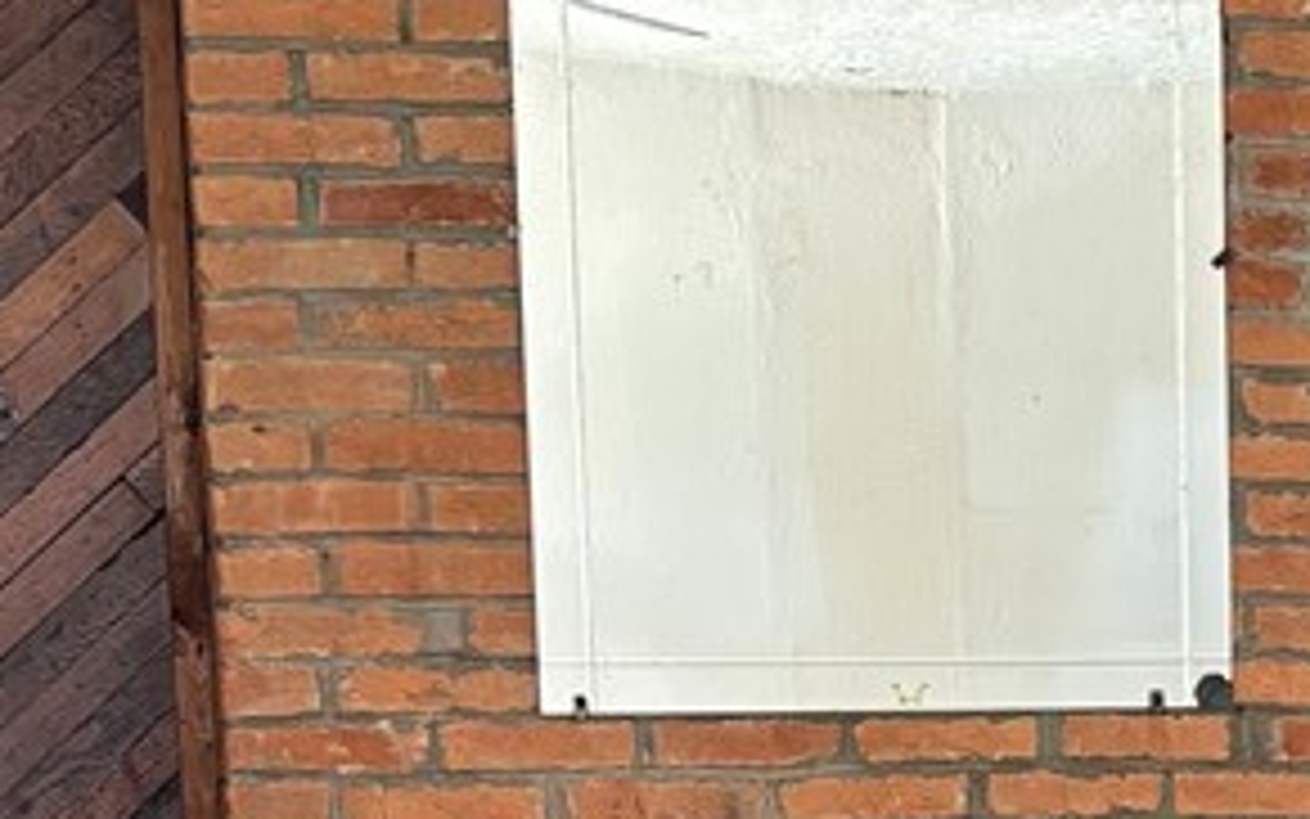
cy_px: 1138
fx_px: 3464
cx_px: 1337
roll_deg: +0.7
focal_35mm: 97
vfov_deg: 12.9
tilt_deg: -7.3
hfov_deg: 20.7
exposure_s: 1/60
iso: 400
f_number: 1.6
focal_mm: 5.96
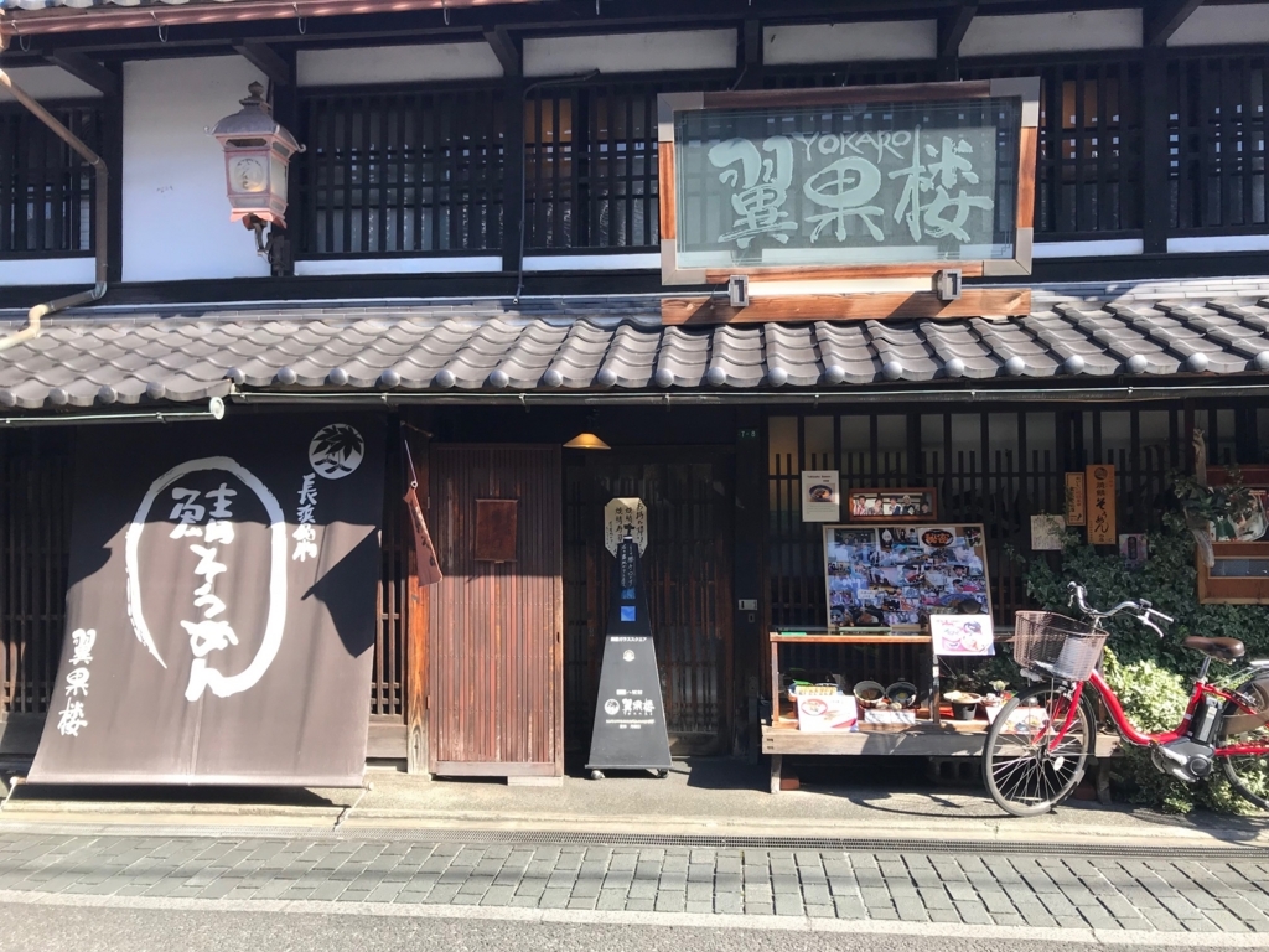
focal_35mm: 28
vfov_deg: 49.7
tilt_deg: +2.8
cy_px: 476
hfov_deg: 63.4
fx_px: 1026
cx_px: 634
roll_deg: -0.3
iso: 20
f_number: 1.8
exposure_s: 1/509
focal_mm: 3.99
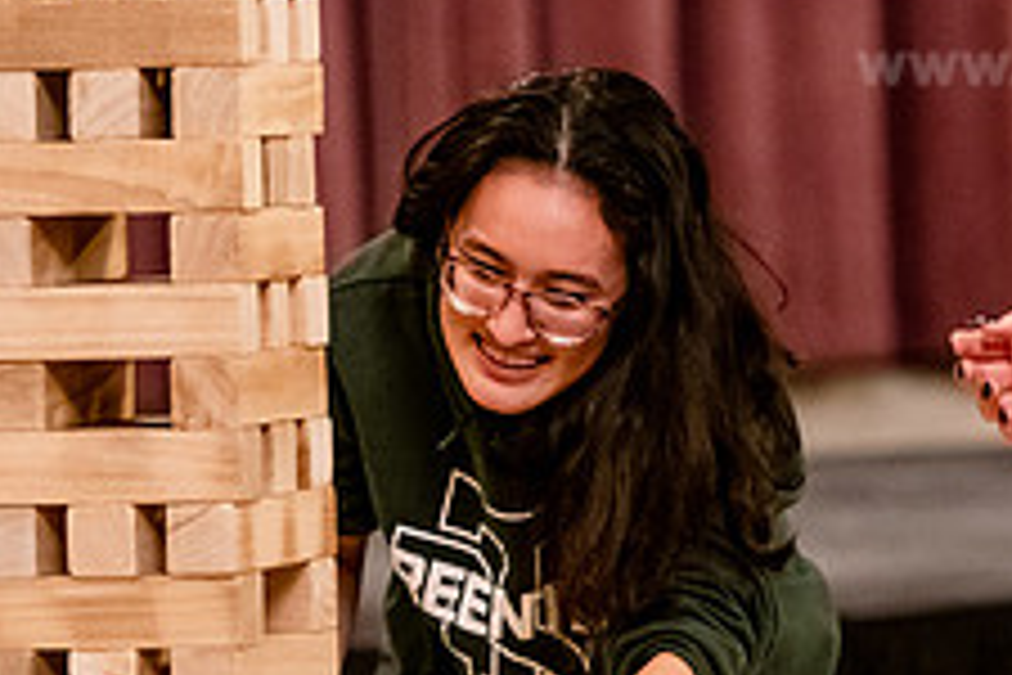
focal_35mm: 283
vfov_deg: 4.9
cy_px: 160
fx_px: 7955
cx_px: 652
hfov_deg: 7.3
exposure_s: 1/160
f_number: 2.8
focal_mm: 110
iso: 3200
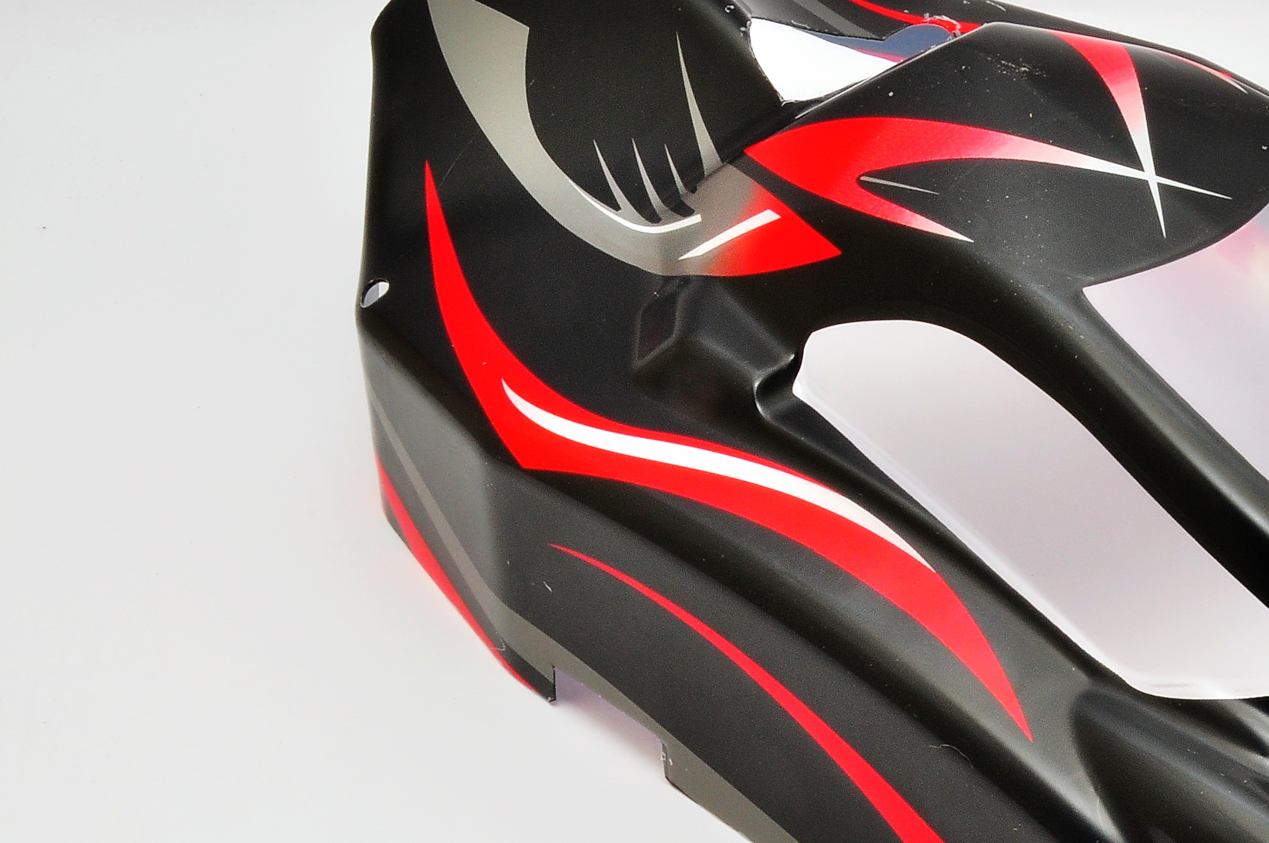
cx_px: 1157
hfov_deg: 21.9
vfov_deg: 15.0
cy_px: 542
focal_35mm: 91
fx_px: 3204
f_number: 29
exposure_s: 1/60
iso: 400
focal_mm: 32
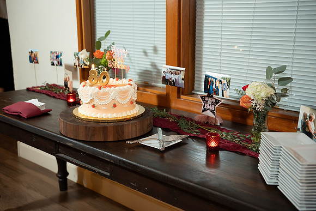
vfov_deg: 29.0
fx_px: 408
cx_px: 158
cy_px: 106
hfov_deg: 42.3
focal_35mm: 46
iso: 1600
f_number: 2.8
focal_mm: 46.5
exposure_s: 1/125
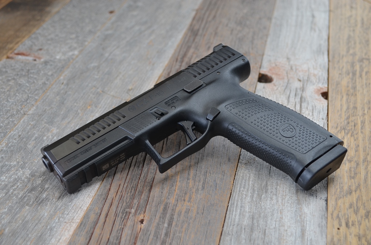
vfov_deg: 23.7
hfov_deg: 35.1
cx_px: 186
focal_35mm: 57
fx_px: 586
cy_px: 122
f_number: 6.3
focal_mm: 38
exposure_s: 1/60
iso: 200
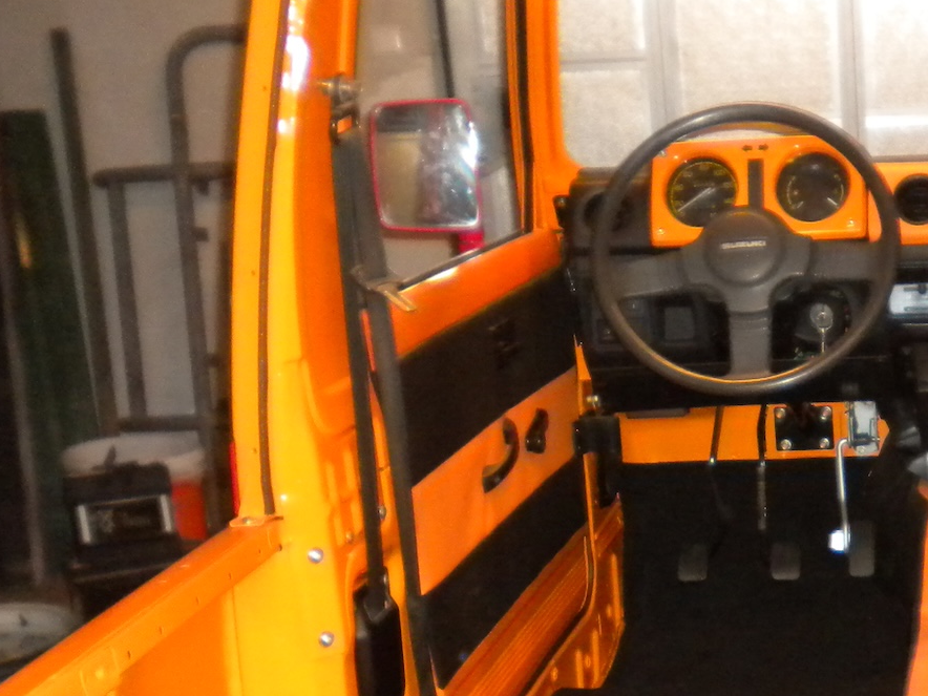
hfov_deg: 24.8
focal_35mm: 76
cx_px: 861
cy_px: 688
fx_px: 2037
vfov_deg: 18.9
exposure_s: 1/30
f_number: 3.1
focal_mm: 6.3
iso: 400
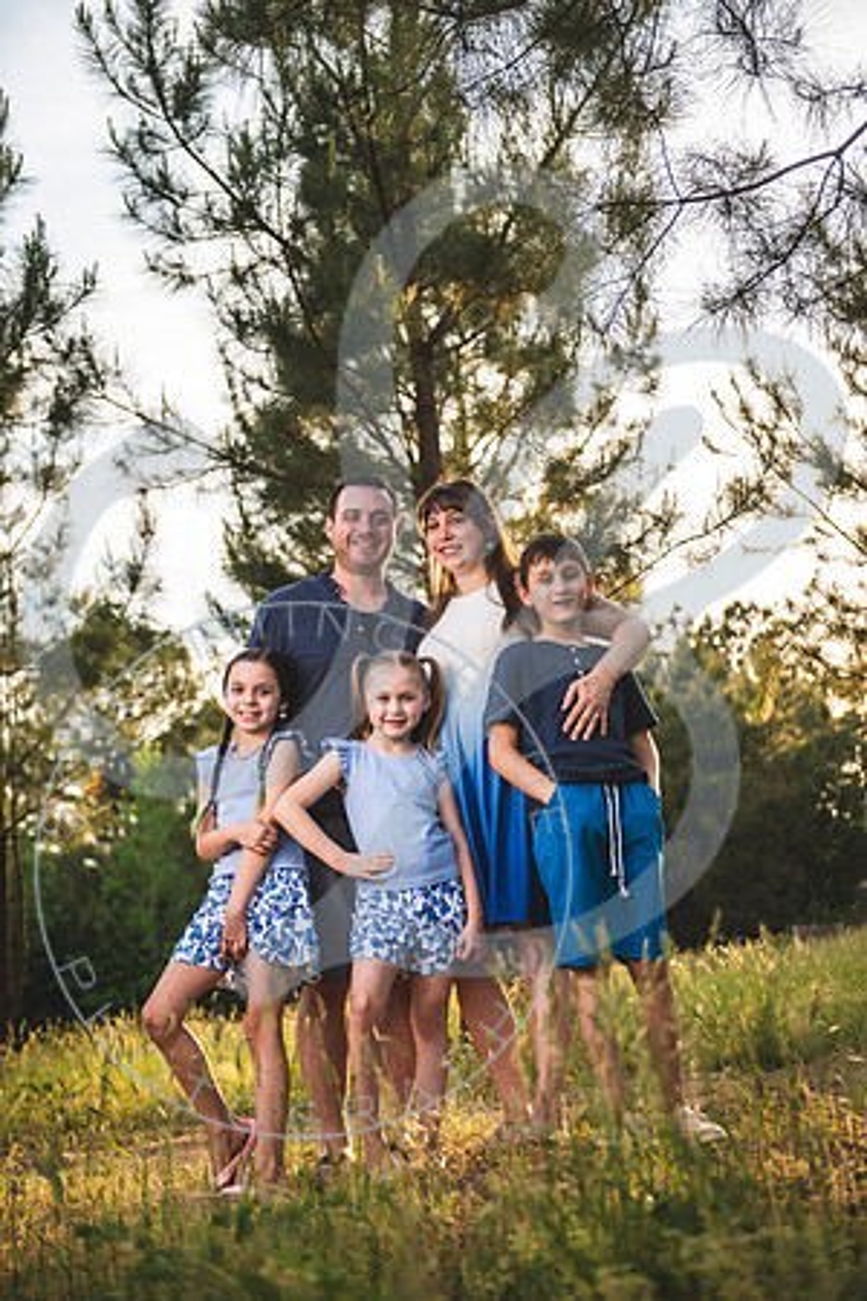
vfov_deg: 35.6
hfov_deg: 24.2
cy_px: 650
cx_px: 434
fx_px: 2023
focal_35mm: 56
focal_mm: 56
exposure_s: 1/500
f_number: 2.8
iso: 100
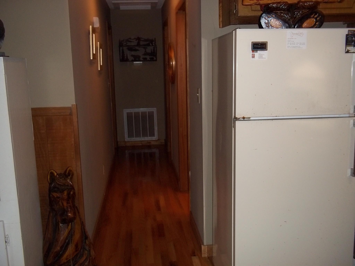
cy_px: 133
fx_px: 369
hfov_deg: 51.4
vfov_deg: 39.7
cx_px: 178
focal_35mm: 36
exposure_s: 1/30
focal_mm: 6.5
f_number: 3.1
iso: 160
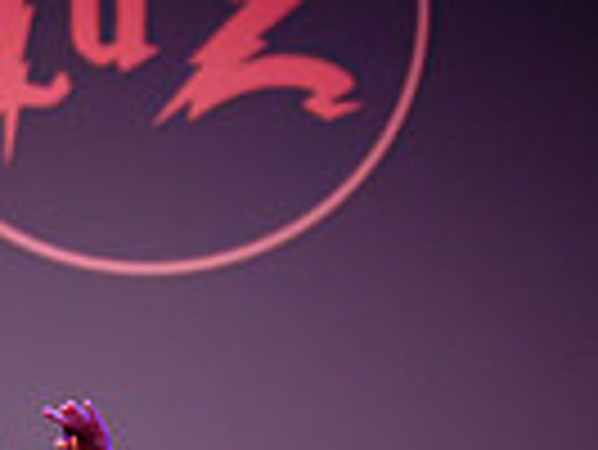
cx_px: 139
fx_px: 4081
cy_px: 786
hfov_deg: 8.4
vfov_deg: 6.2
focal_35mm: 236
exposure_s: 1/200
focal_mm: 54
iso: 1600
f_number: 2.8
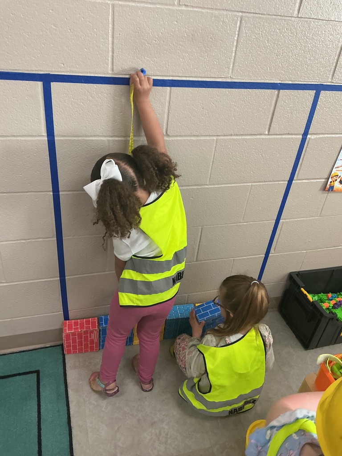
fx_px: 382
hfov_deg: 48.2
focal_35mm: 29
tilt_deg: -36.6
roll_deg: -7.8
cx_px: 171
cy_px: 228
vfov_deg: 61.7
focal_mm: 3
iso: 100
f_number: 1.8
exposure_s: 1/60
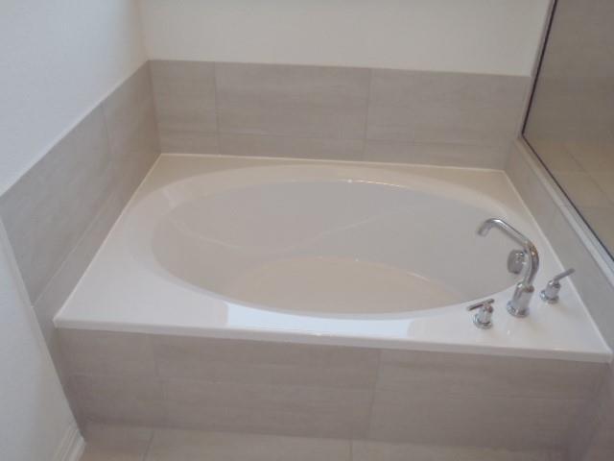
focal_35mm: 28
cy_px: 230
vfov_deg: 49.7
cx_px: 307
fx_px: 497
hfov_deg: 63.4
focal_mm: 5
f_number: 3.9
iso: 250
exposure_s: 1/100
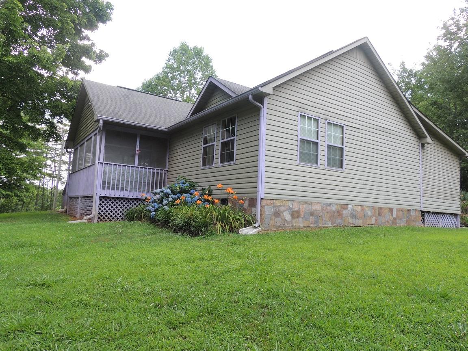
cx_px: 234
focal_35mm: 24
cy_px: 176
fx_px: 324
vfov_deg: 56.8
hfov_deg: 71.6
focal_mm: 4.3
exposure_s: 1/100
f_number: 4.2
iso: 100
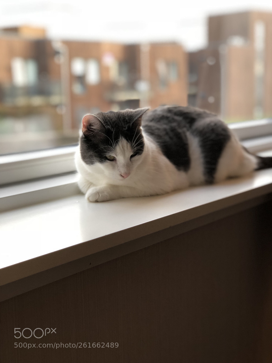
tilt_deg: -10.9
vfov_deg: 33.8
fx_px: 597
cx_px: 136
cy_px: 182
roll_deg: +1.4
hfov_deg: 25.7
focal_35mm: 57
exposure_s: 1/50
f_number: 2.8
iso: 64
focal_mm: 6.6
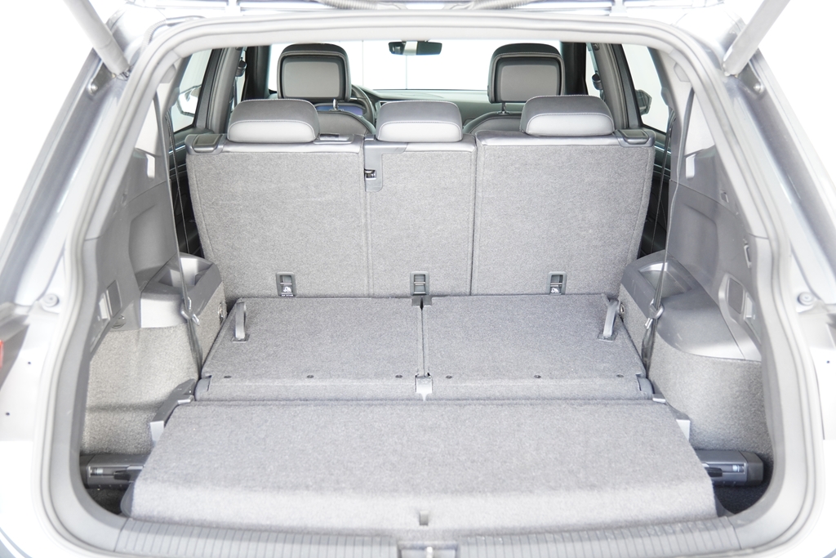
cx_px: 418
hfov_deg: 49.5
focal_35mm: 39
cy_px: 279
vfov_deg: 34.2
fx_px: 906
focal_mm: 26
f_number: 2.8
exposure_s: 1/40
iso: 400
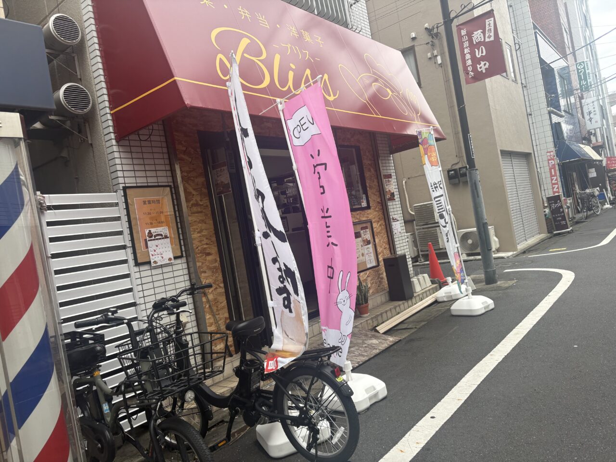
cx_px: 308
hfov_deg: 67.3
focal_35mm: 26
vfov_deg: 53.1
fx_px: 463
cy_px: 231
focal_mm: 5.96
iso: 50
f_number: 1.6
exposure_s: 1/933
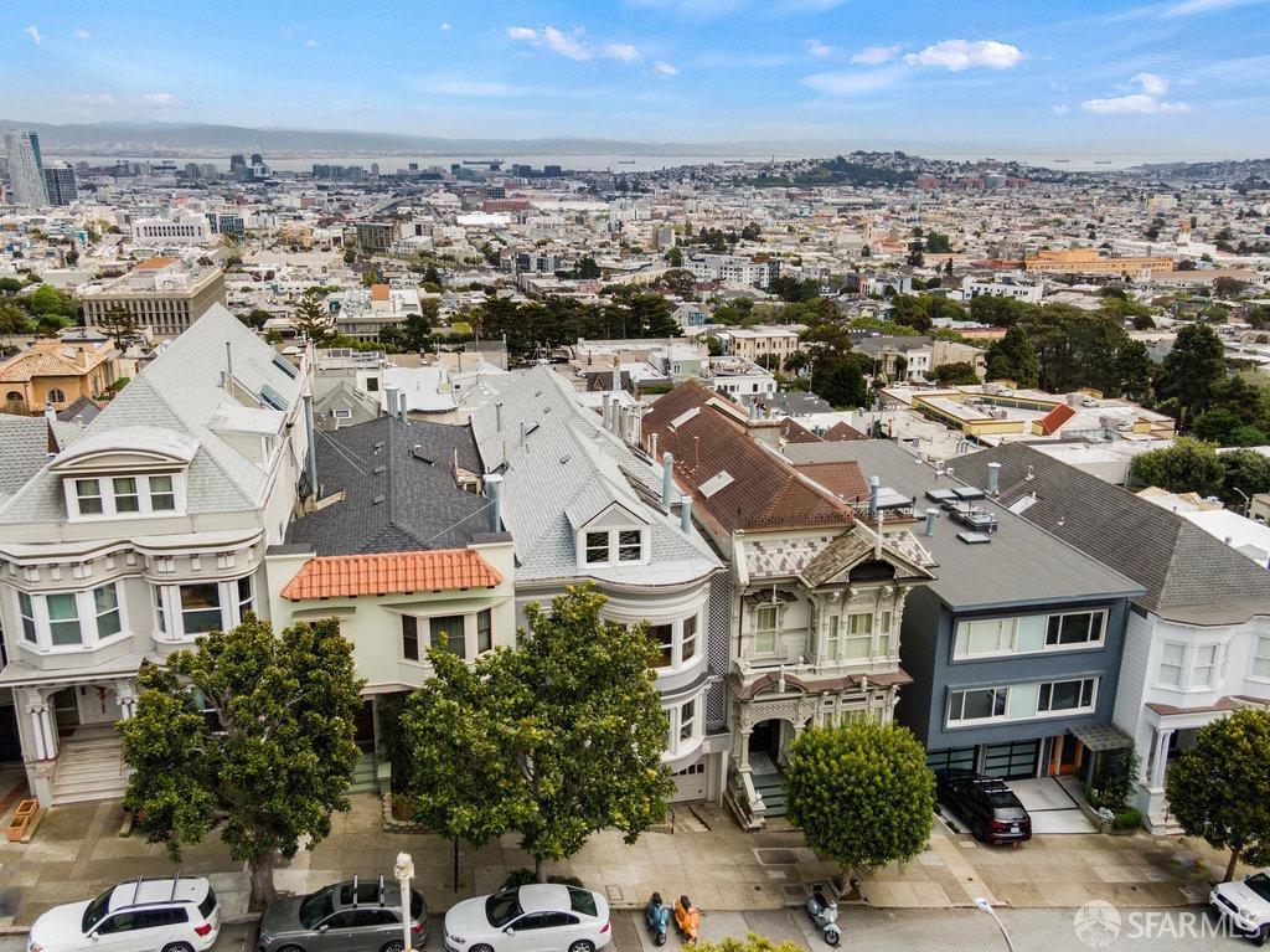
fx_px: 1063
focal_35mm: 29
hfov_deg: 61.7
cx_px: 635
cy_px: 476
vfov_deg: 48.2
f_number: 3
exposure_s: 1/1000
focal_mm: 5.11
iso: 100
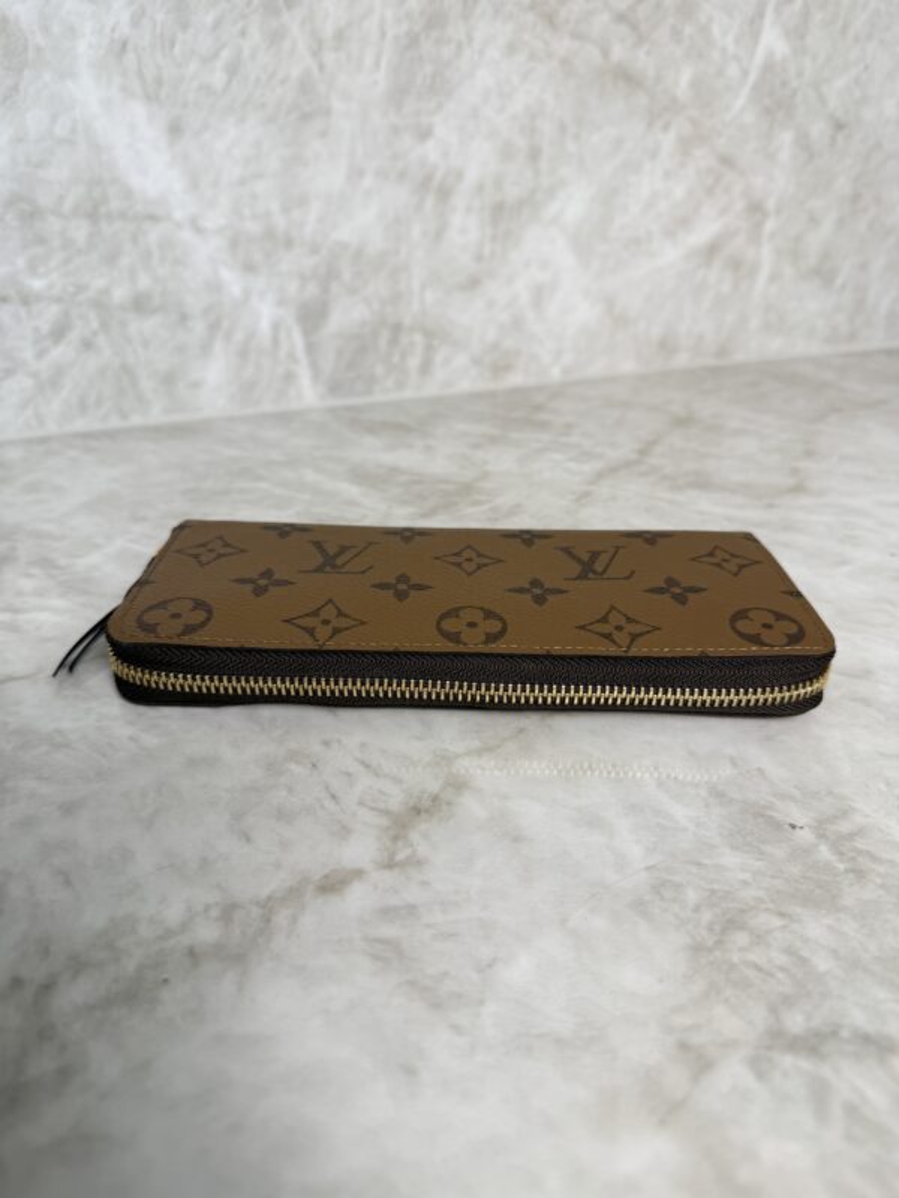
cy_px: 599
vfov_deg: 71.6
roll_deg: -1.6
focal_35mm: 24
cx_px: 450
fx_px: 831
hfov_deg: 56.8
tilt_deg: -27.7
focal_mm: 6.76
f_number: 1.78
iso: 100
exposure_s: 1/120
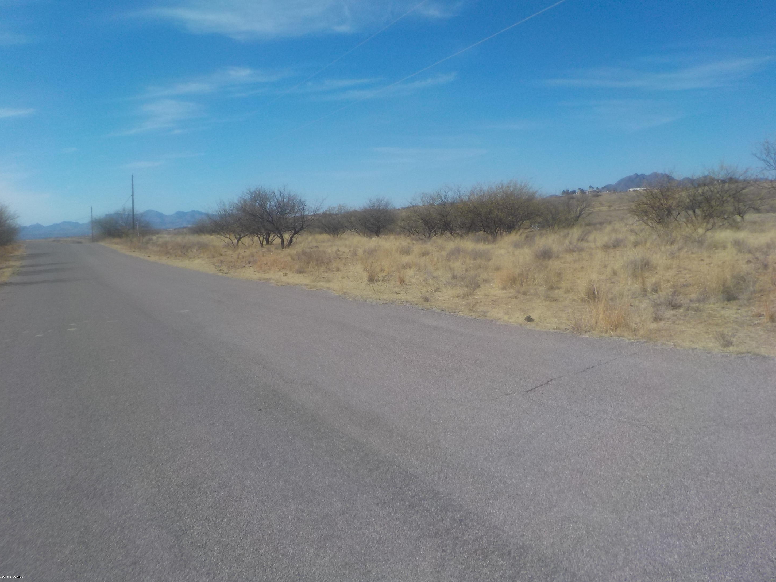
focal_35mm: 31
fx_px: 695
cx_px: 398
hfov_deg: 58.3
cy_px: 295
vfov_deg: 45.4
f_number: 3.3
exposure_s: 1/2000
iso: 125
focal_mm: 4.1
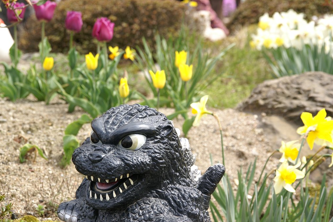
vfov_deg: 12.1
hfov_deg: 18.0
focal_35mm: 114
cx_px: 165
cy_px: 111
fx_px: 1050
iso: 100
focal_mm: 75
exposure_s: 1/250
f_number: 8
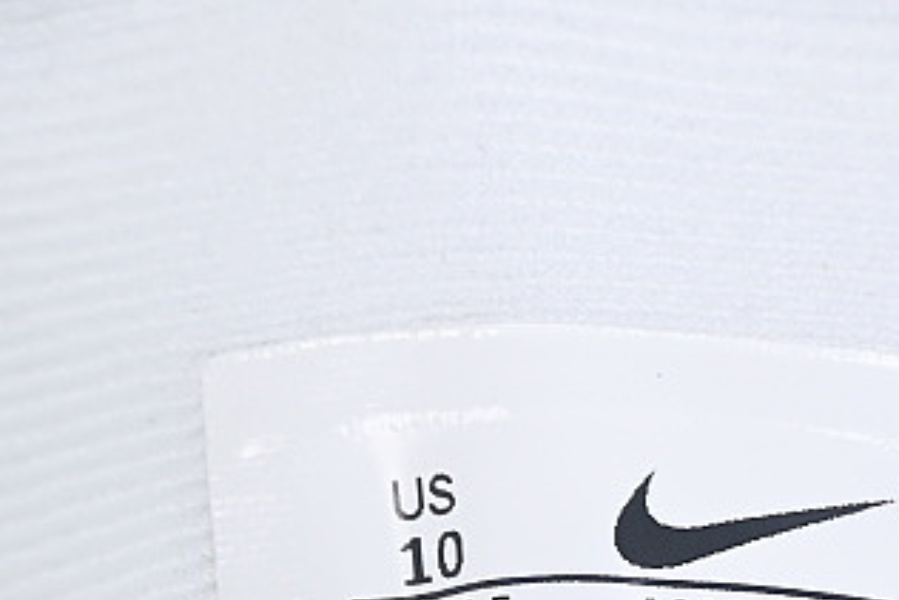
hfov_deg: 8.0
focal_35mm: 256
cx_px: 714
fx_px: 6396
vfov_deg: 5.3
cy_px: 910
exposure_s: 1/60
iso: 160
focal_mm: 50
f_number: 8
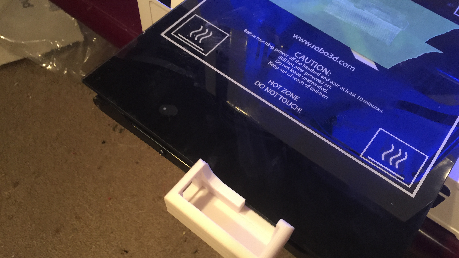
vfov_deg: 36.7
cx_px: 231
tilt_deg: -58.2
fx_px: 389
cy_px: 140
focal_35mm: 32
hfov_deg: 61.0
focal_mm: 4.15
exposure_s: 1/4
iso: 80
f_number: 2.2
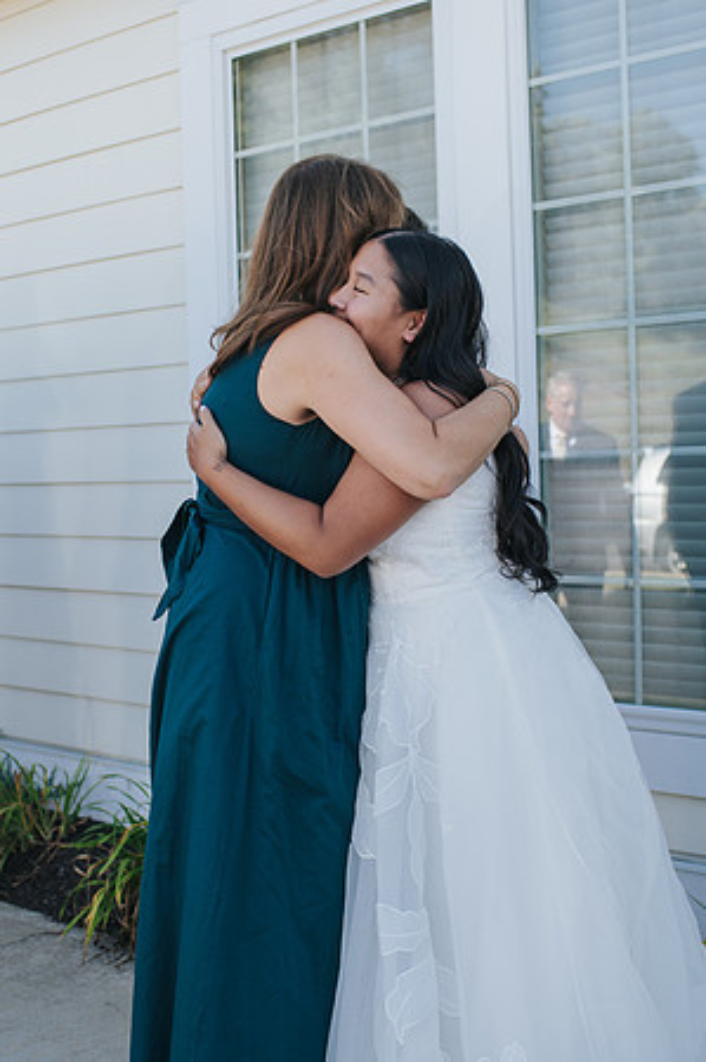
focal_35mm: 53
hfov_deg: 25.6
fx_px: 1550
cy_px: 531
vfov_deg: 37.8
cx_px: 274
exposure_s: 1/400
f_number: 3.5
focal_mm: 35
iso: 140
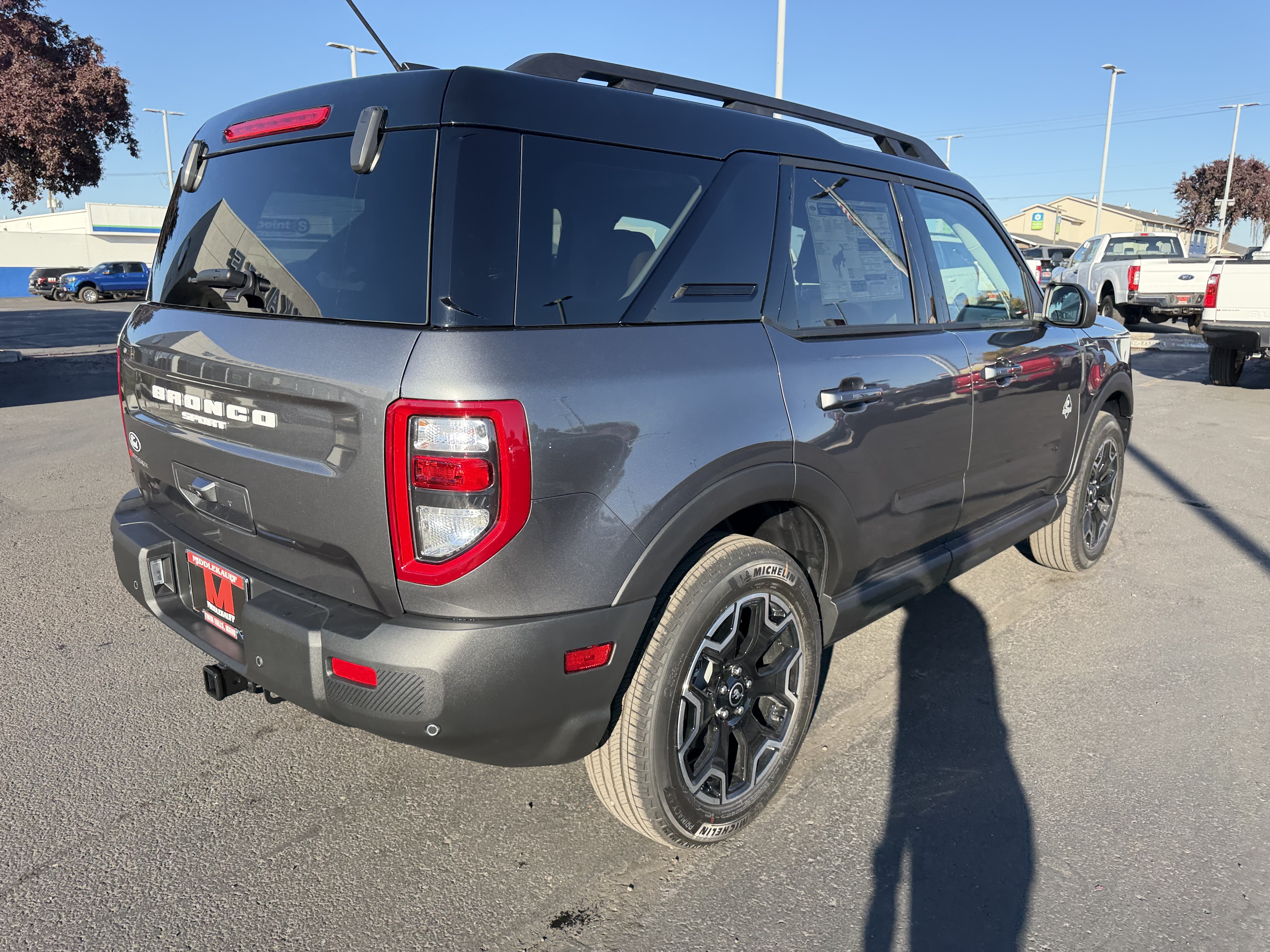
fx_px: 881
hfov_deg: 71.6
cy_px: 476
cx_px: 635
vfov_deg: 56.8
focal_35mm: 24
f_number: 1.78
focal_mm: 6.76
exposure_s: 1/1855
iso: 100
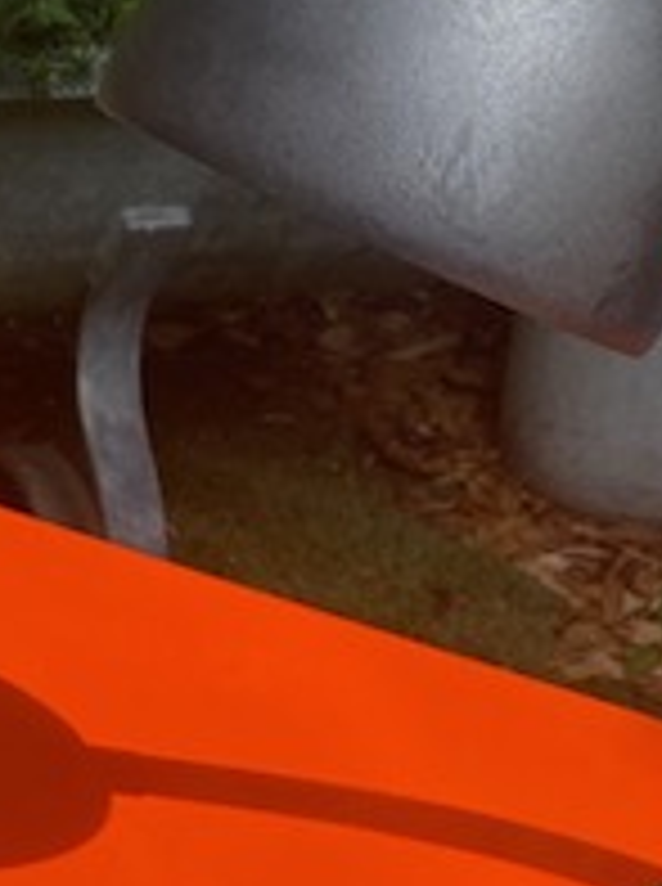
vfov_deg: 15.0
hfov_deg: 11.6
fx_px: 3198
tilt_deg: -35.5
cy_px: 1199
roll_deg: -3.2
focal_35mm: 125
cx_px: -83
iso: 32
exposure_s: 1/998
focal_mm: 4.25
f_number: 1.8
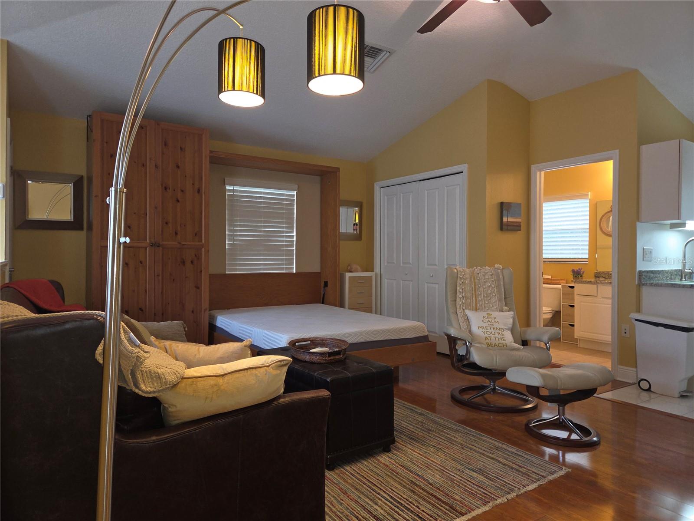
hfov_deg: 73.9
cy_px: 260
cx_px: 347
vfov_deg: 58.9
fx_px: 461
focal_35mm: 23
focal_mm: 5.4
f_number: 1.8
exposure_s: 1/60
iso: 125
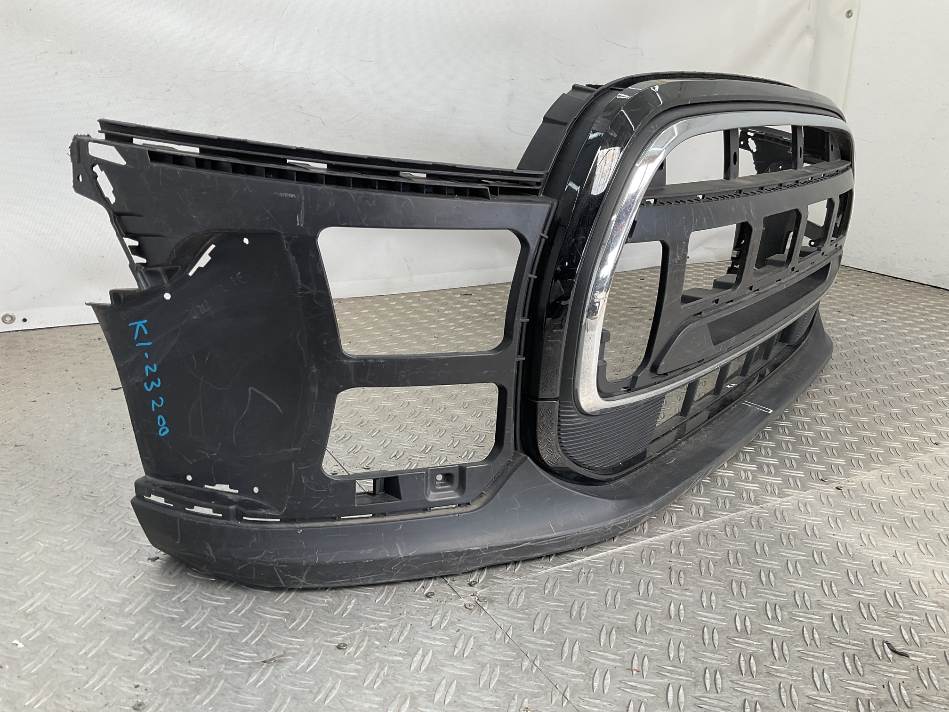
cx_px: 474
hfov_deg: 61.7
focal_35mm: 29
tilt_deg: -18.8
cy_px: 356
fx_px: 795
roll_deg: -4.0
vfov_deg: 48.2
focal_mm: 3
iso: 16
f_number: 1.8
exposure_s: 1/129
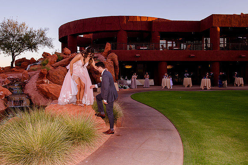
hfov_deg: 55.4
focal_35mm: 34
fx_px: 236
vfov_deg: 38.6
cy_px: 77
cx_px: 113
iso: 640
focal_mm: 31
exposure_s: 1/160
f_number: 8
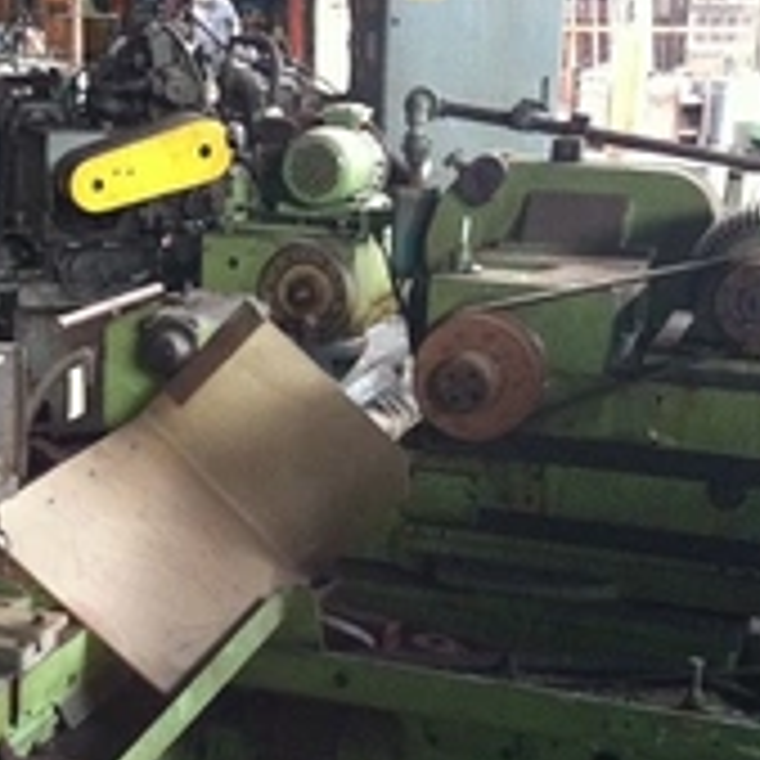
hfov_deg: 23.6
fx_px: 1813
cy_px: 479
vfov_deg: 23.6
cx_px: 256
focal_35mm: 73
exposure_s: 1/15
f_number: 2.8
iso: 400
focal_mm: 3.85
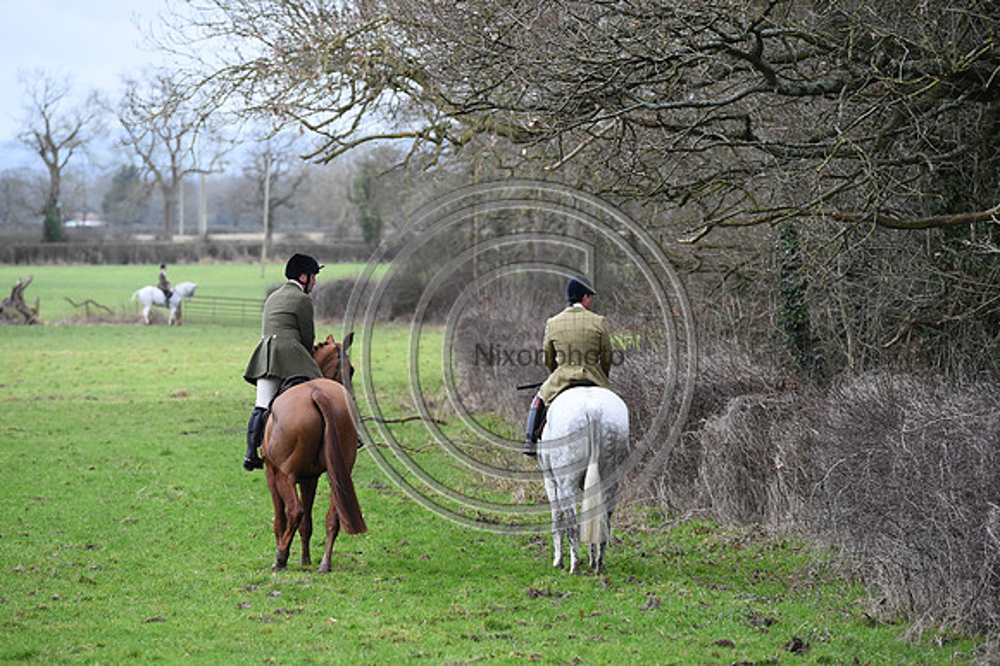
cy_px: 333
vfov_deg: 6.9
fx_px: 5552
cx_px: 500
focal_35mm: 200
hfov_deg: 10.3
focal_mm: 200
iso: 3200
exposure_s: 1/1250
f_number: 5.6
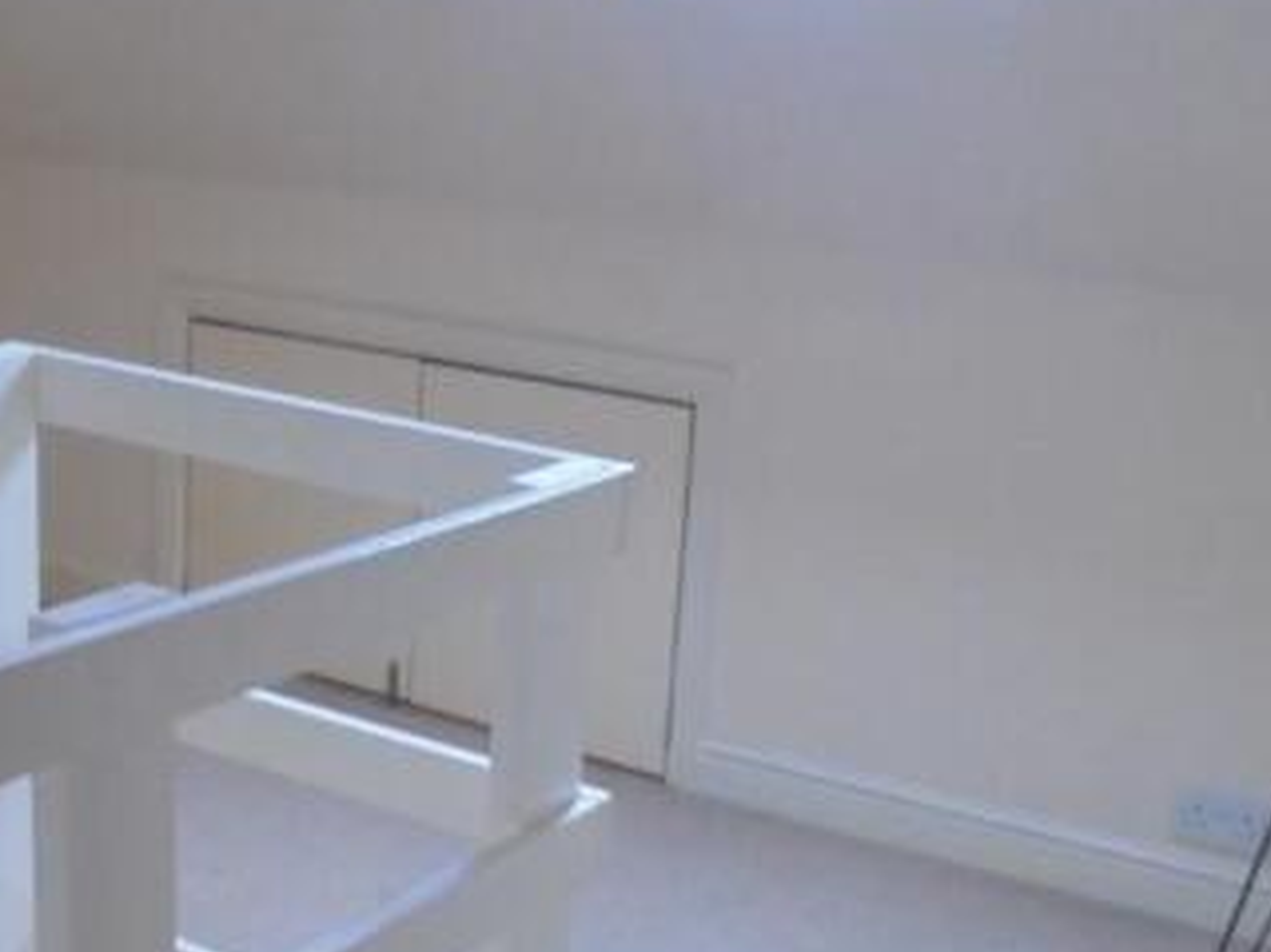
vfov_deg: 27.4
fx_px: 1945
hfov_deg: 35.6
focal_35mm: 53
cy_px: 623
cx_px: 361
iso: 400
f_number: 3.7
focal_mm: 5.3
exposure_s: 1/10
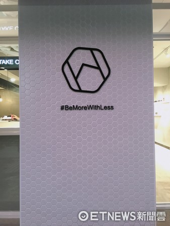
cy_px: 113
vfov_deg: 61.6
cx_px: 85
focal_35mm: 29
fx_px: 190
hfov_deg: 48.3
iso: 200
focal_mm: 4.15
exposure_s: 1/20
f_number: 2.2
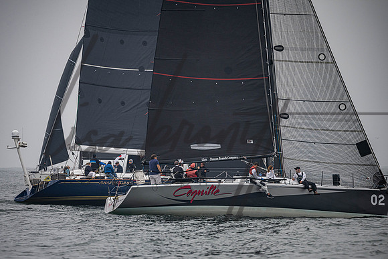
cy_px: 140
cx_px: 177
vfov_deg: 4.1
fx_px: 3637
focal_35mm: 337
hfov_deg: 6.1
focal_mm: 310
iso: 400
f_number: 5.6
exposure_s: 1/5000
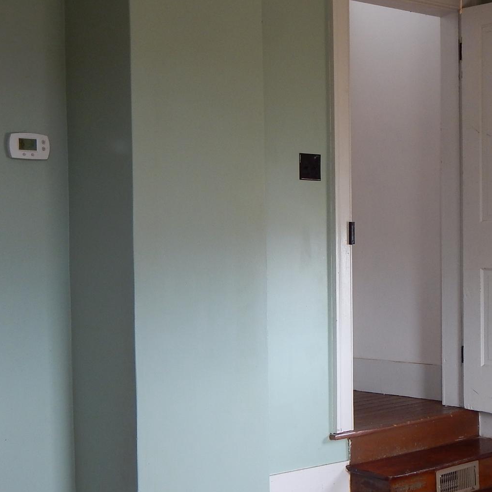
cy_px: 286
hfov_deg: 28.0
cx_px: 326
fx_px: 981
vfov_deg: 28.1
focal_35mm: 61
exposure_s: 1/30
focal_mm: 6.1
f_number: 3.3
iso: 140
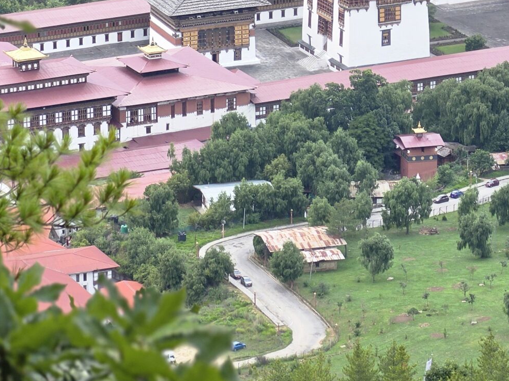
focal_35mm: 299
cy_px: -30
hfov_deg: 6.6
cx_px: 317
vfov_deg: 5.0
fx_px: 4395
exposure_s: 1/100
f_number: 2.9
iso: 160
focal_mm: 18.6
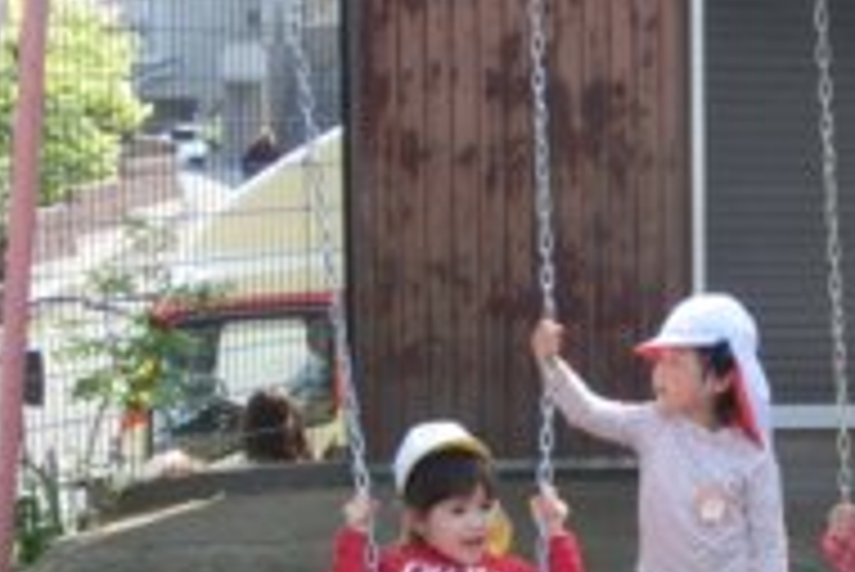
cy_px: 455
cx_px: 657
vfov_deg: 12.0
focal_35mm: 114
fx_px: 2709
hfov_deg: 17.8
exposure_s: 1/250
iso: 125
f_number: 4.3
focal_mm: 9.16
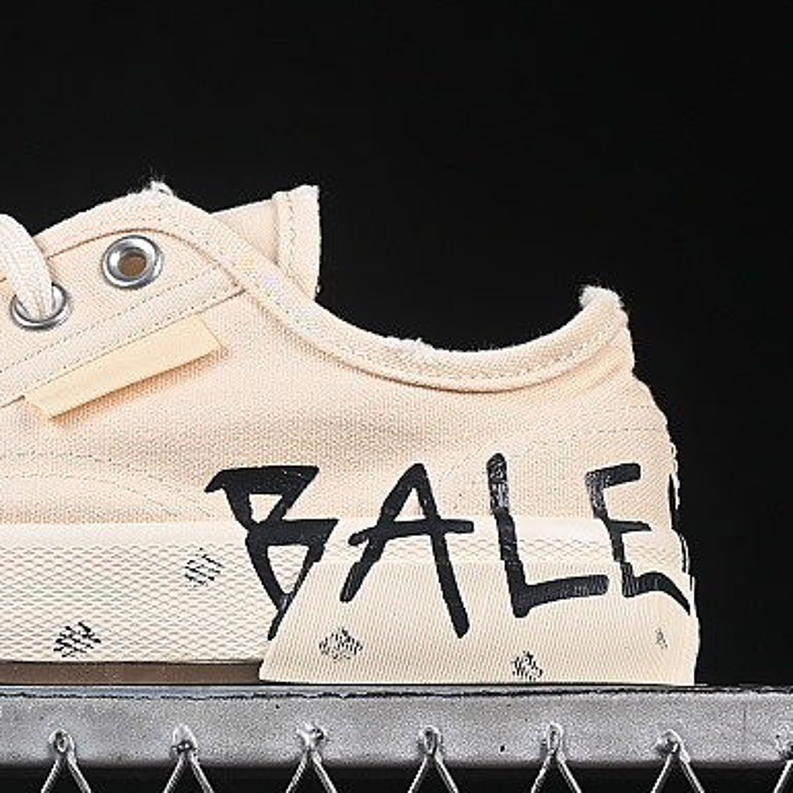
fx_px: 4639
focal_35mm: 179
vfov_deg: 9.8
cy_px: 222
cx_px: -16
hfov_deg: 9.7
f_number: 8
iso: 160
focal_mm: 50
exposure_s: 1/80
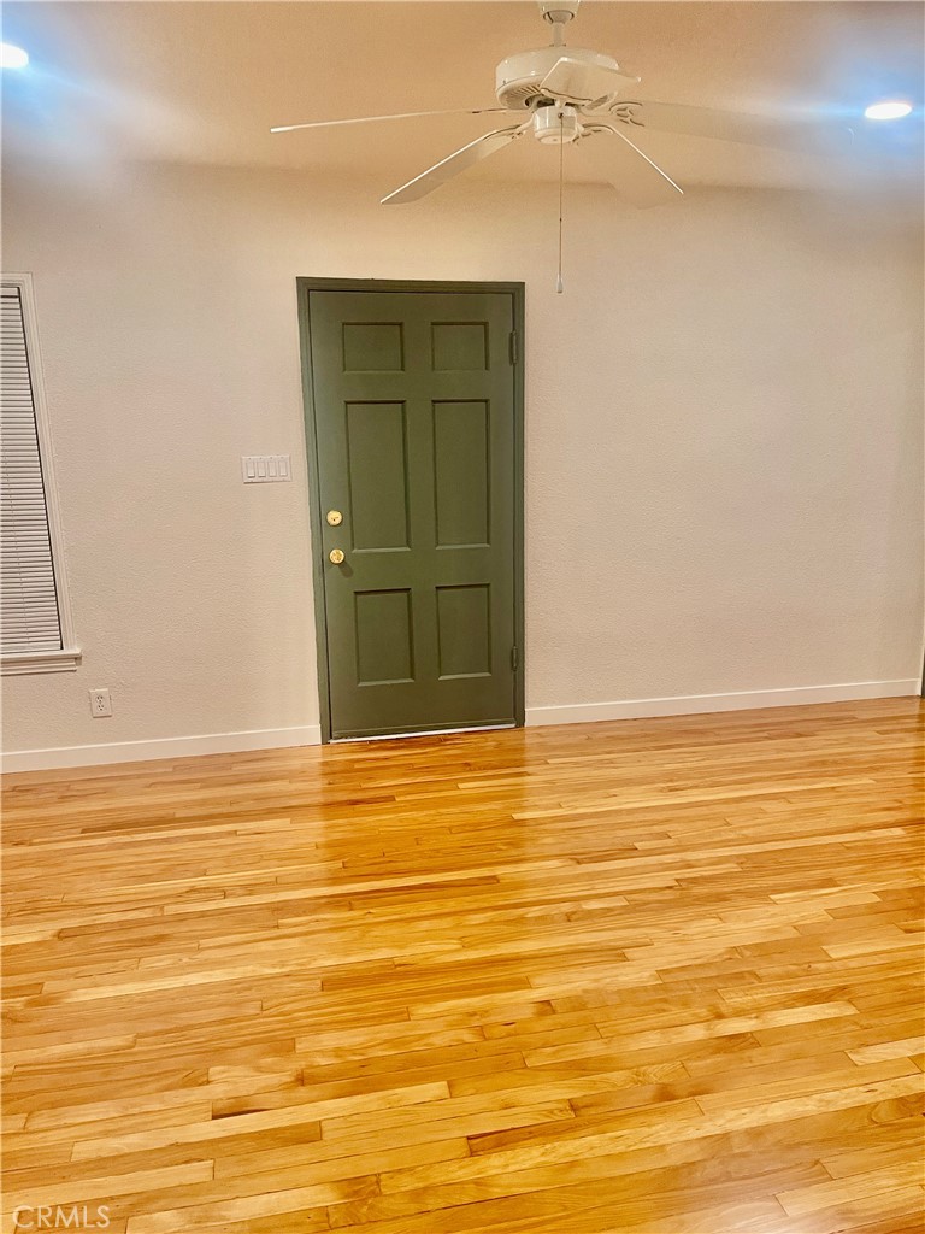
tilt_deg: -11.4
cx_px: 462
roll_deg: +2.1
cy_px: 617
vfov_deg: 67.3
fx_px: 926
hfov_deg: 53.1
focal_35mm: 26
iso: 160
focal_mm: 5.1
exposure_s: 1/60
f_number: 1.6
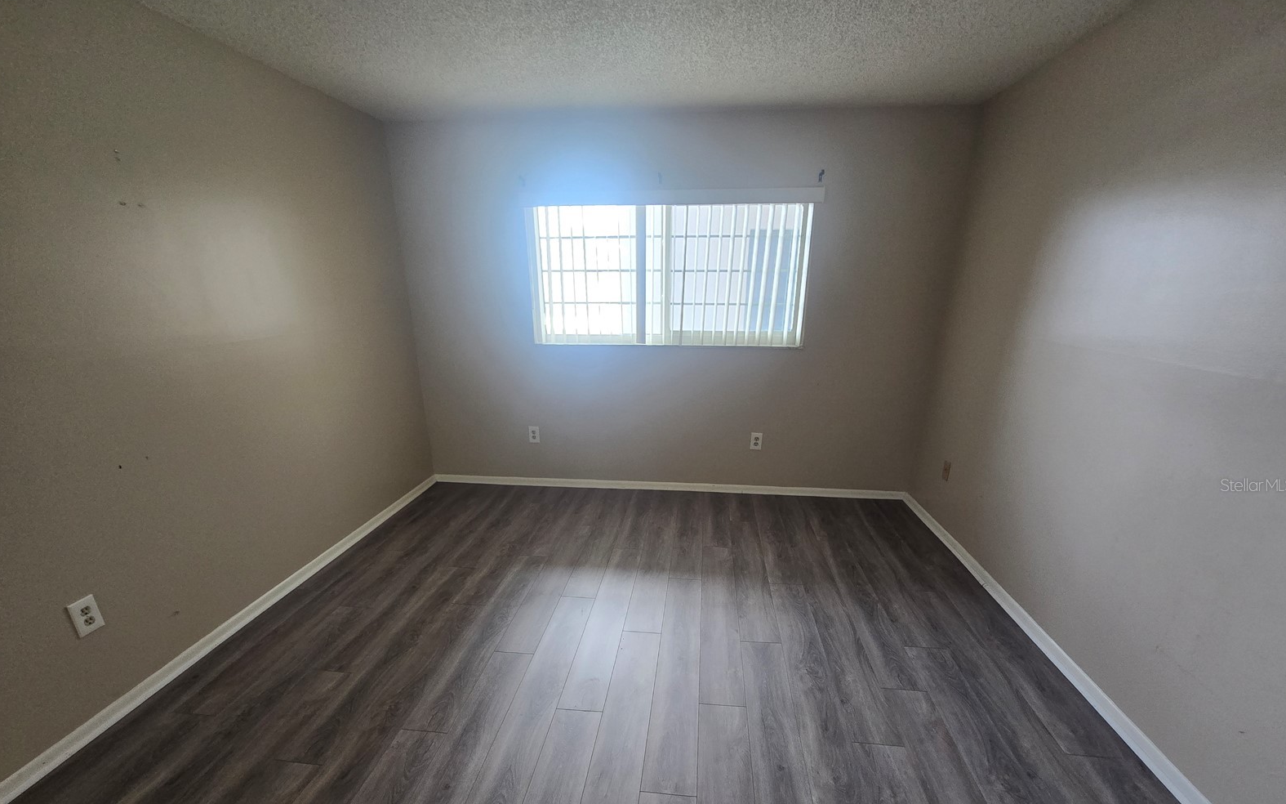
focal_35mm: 14
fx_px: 491
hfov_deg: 105.3
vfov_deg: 77.7
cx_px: 644
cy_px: 485
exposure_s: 1/60
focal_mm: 2.2
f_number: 2.2
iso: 160
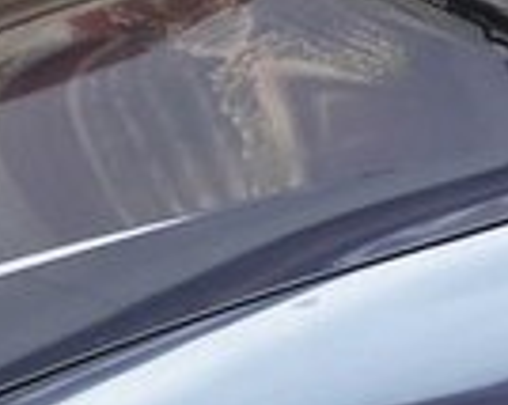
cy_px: 327
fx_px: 2028
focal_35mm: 135
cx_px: 1039
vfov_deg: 11.4
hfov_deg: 12.5
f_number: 1.9
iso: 40
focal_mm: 3.7
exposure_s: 1/50
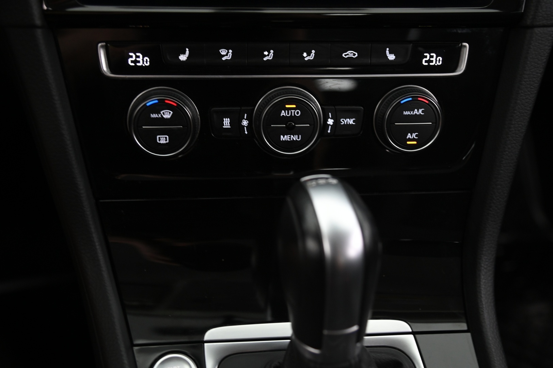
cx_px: 276
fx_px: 706
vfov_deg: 29.2
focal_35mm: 46
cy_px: 184
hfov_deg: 42.8
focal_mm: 46
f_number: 4
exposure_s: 1/15
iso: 2000
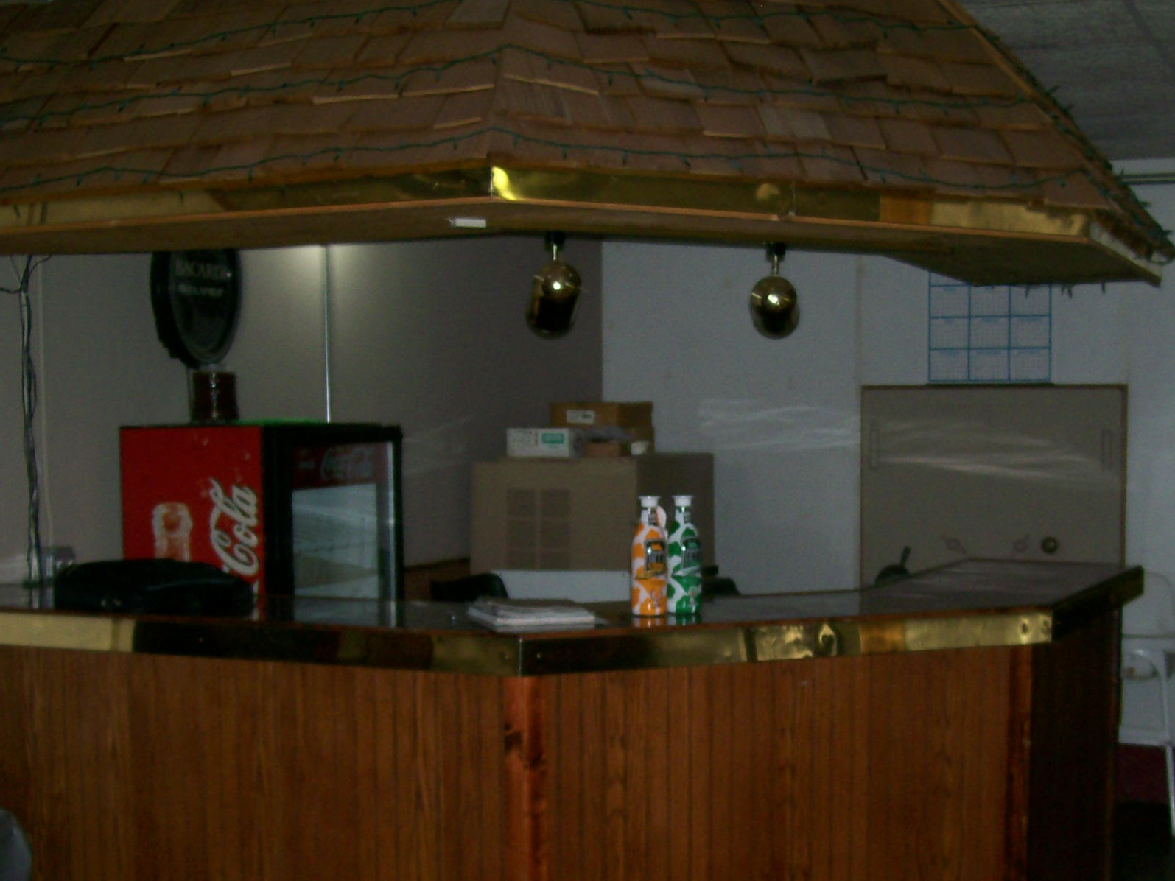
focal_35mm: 52
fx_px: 1765
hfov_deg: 36.8
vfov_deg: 27.9
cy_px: 589
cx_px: 659
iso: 80
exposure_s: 1/64
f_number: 2.7
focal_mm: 6
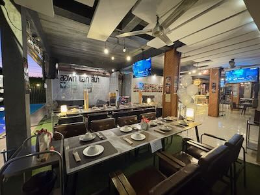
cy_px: 98
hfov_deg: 102.1
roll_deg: +0.5
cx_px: 130
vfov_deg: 85.7
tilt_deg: -2.8
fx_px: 105
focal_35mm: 14
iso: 1600
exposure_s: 1/25
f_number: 2.2
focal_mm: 2.22
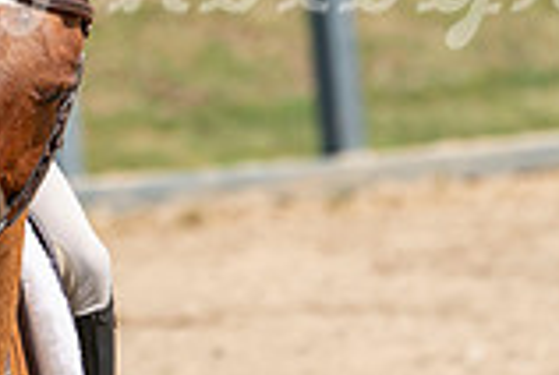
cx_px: -67
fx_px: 14095
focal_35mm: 906
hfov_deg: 2.3
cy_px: -228
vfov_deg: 1.5
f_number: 5.6
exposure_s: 1/500
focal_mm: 247
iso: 100
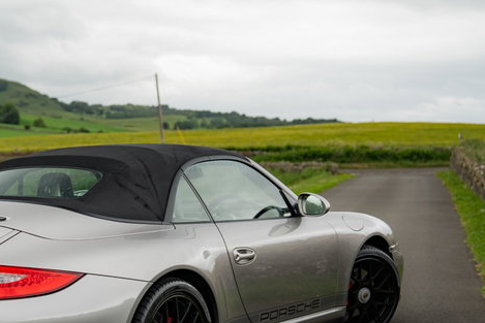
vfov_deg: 18.8
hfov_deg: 27.6
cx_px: 117
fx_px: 970
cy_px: 253
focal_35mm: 72
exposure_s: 1/400
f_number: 2.8
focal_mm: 44
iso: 160
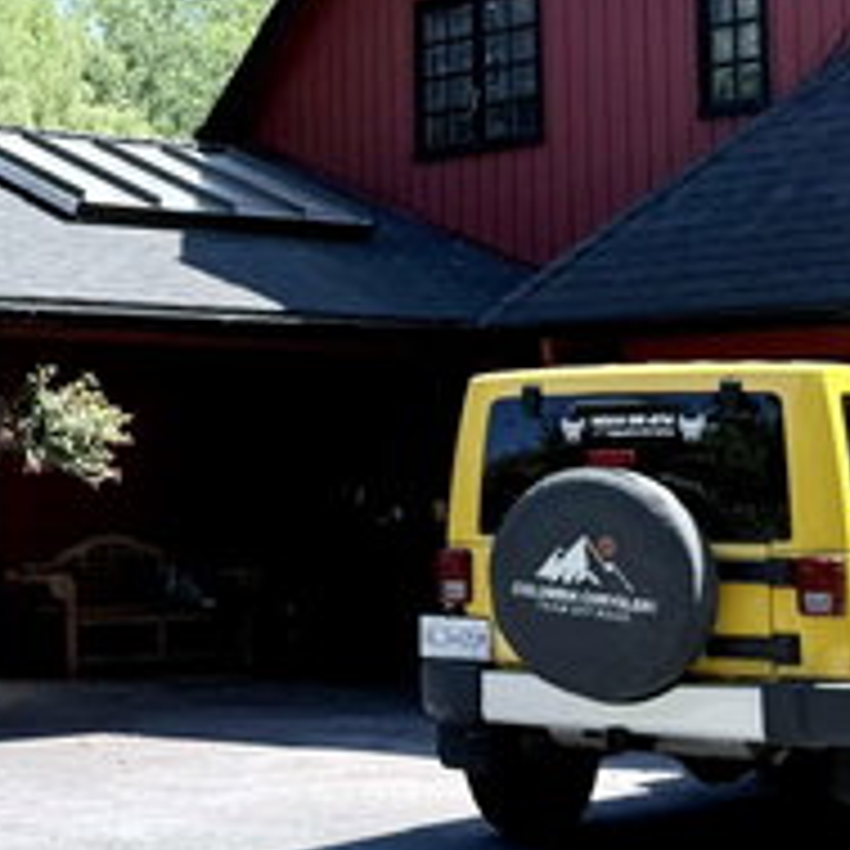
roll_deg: +0.6
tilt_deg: +7.8
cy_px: 135
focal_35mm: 90
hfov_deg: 18.9
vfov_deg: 19.0
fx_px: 2500
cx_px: 36
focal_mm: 6.76
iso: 80
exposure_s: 1/2703
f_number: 1.78
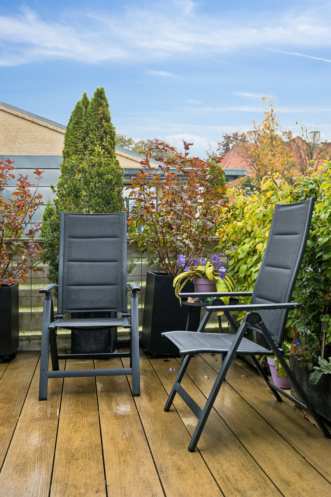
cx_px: 166
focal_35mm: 36
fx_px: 496
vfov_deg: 53.1
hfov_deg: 36.9
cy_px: 248
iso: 320
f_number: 3.5
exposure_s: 1/160
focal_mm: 36
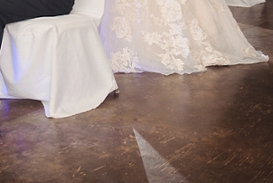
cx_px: -31
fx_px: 463
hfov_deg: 29.5
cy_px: -22
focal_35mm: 61
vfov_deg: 21.1
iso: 640
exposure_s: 1/200
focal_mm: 24
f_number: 2.8
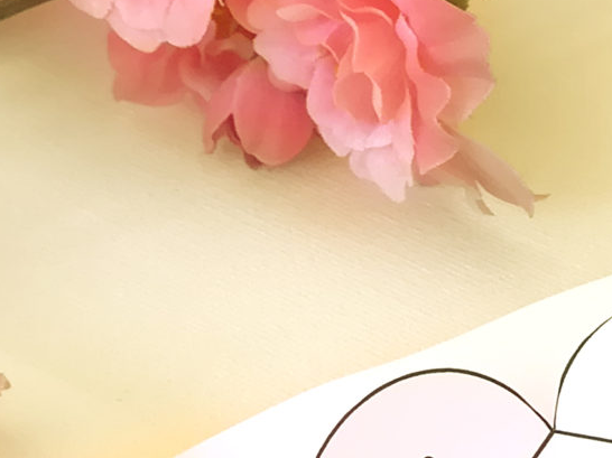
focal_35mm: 122
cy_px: 798
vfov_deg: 11.4
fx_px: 2156
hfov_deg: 15.6
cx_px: 714
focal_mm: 3.83
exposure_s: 1/123
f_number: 2.2
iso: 50
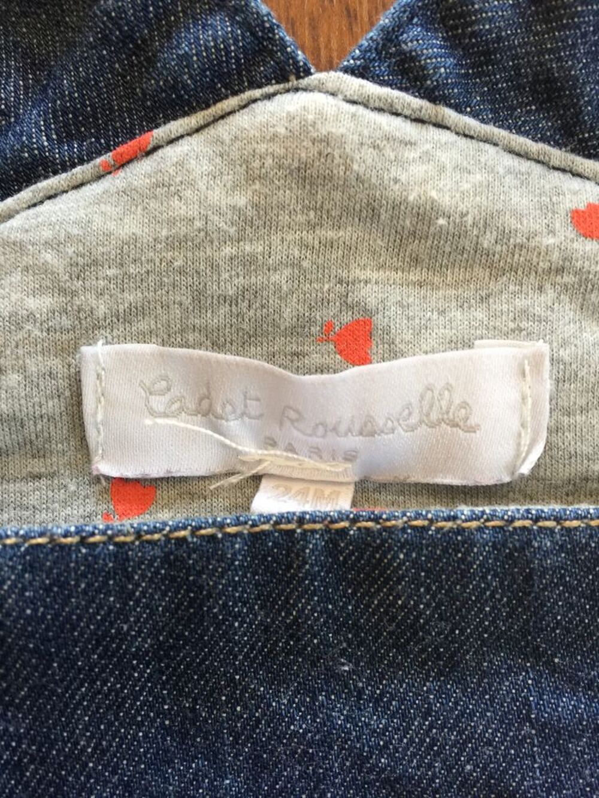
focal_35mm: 29
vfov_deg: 61.7
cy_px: 399
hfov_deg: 48.2
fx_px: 669
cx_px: 300
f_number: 2.2
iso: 64
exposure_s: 1/33
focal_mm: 4.15
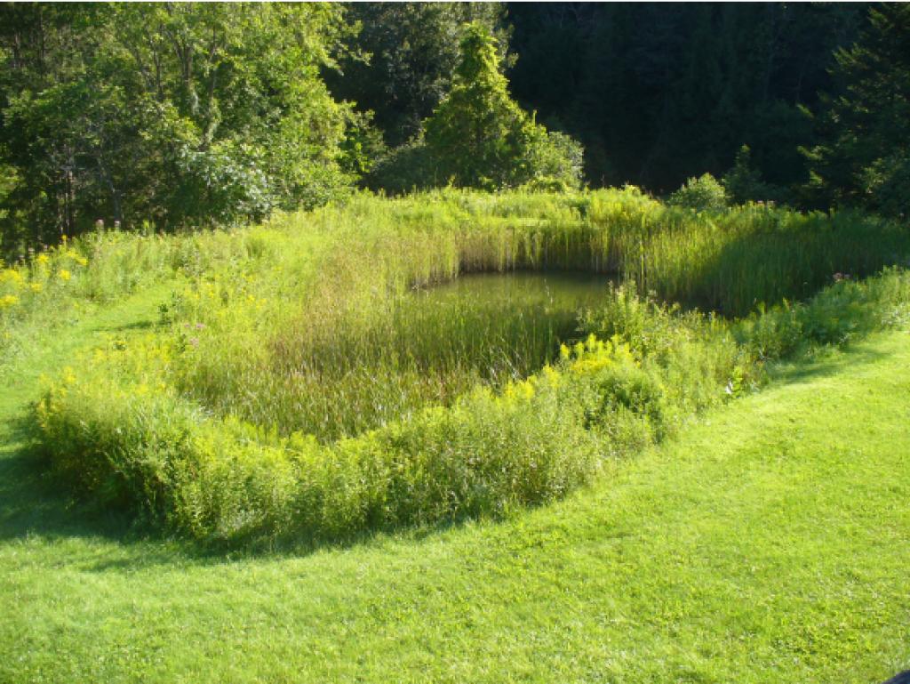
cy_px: 342
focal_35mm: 37
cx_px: 455
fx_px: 973
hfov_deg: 50.1
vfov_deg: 38.7
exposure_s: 1/320
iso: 80
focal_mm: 6.1
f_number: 2.8
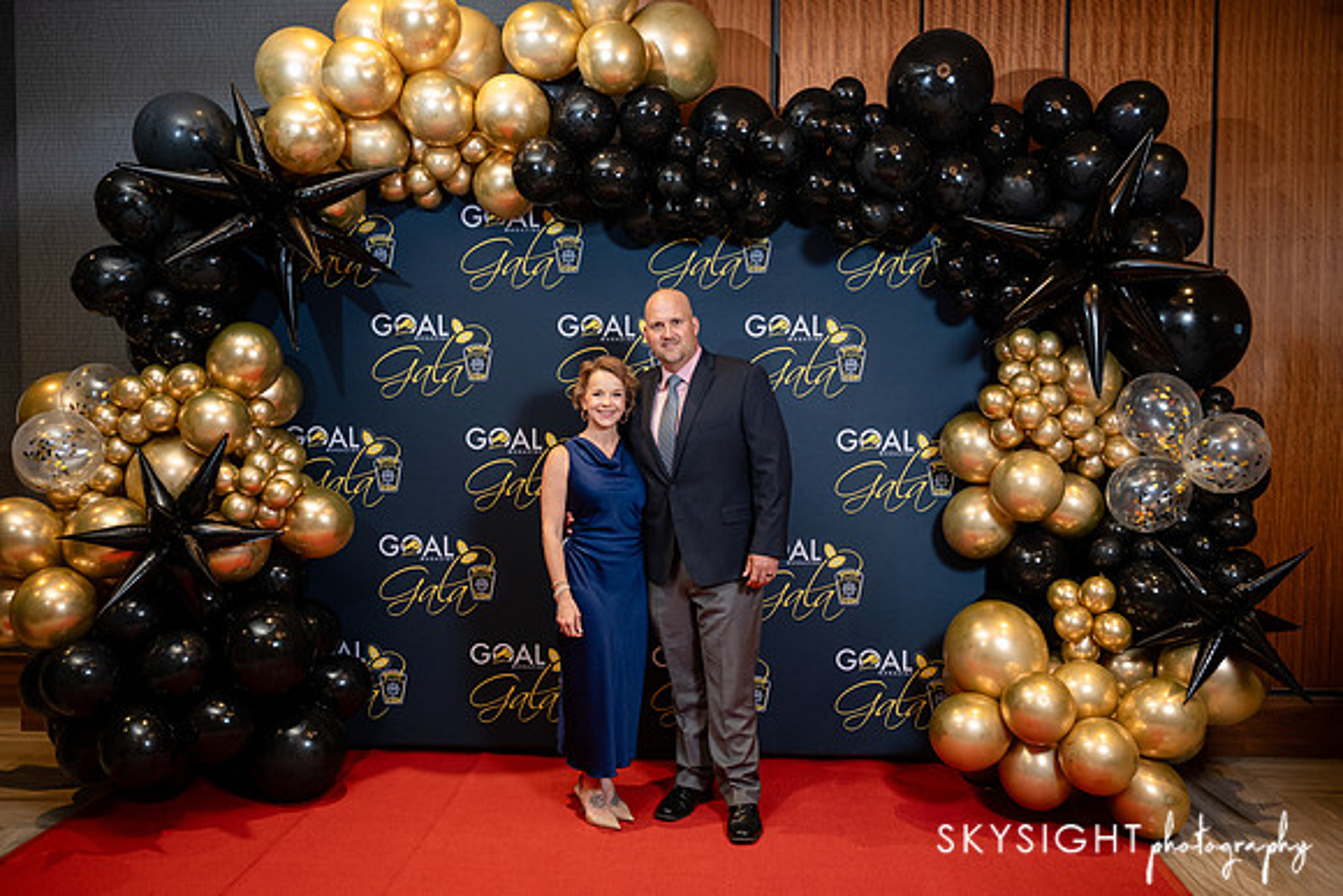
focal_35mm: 30
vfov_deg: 44.0
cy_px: 448
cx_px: 672
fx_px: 1109
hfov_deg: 62.4
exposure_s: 1/200
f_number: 2.8
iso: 1000
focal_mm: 28
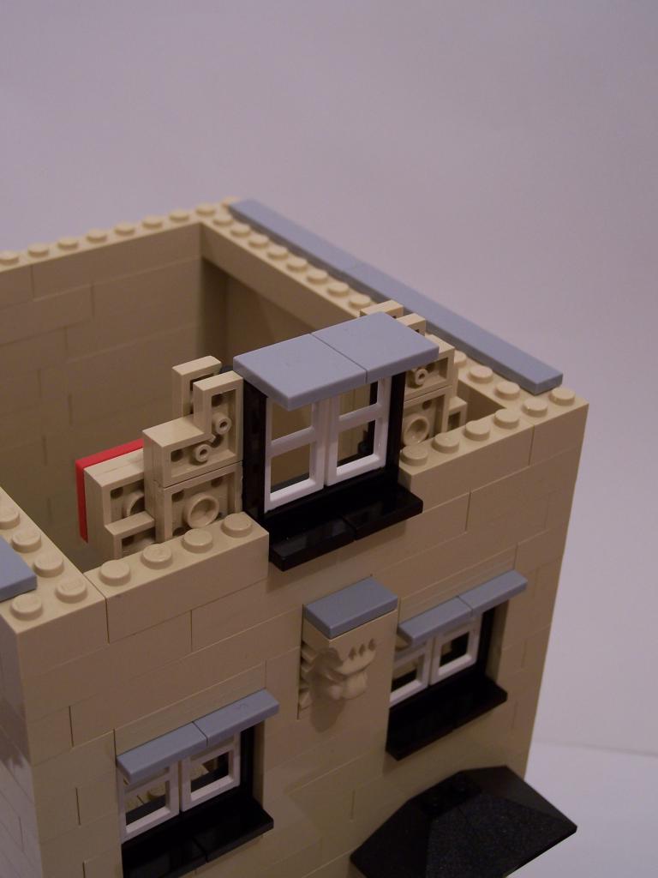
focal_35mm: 56
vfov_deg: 34.3
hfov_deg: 26.1
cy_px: 439
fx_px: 1419
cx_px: 329
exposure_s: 1/4
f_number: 3.1
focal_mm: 9.3
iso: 80
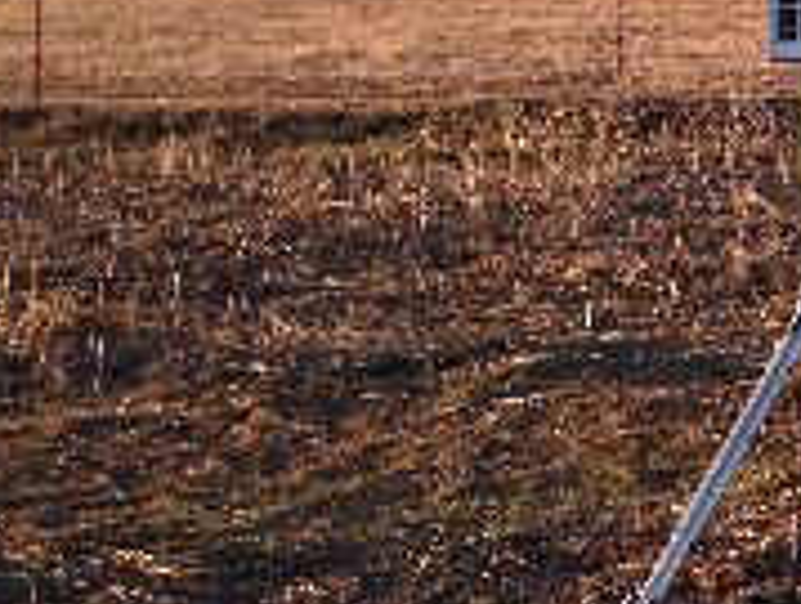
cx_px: 1092
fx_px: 2133
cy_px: 20
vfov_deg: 15.9
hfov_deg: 19.3
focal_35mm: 92
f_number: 2.4
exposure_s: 1/448
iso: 50
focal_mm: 4.12
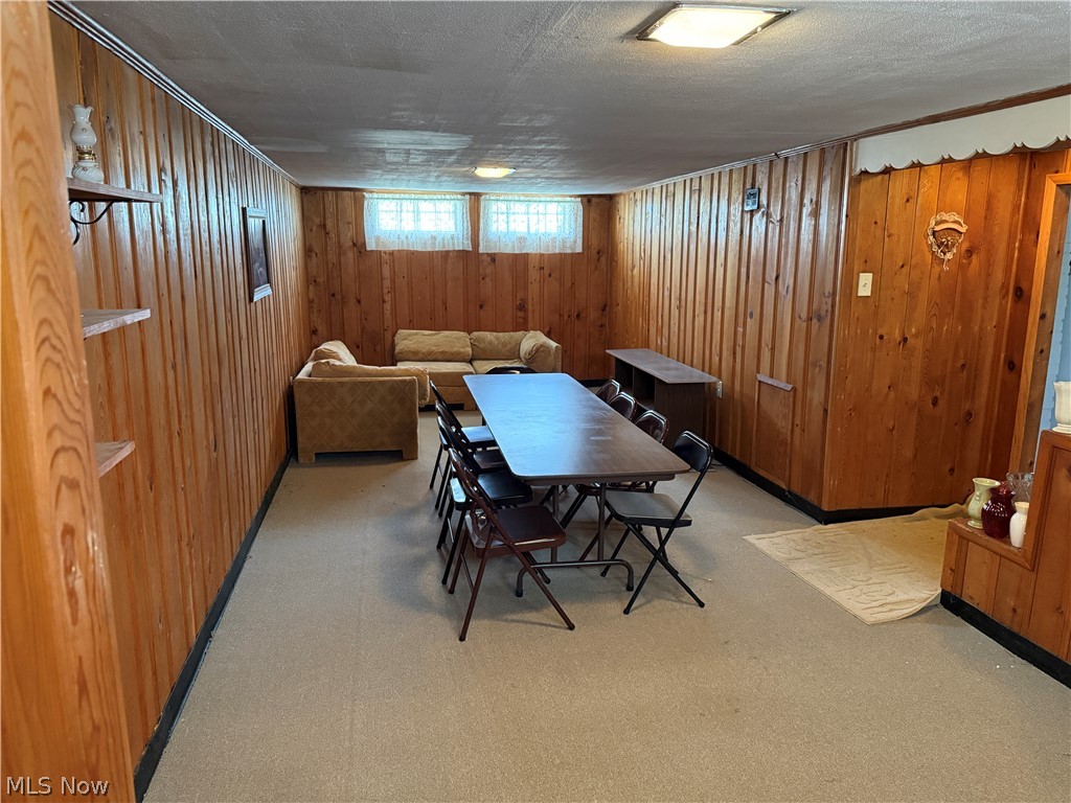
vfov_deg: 56.8
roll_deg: +0.0
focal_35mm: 24
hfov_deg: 71.6
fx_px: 743
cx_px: 536
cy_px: 402
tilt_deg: -10.5
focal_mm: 6.76
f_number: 1.78
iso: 800
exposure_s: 1/40
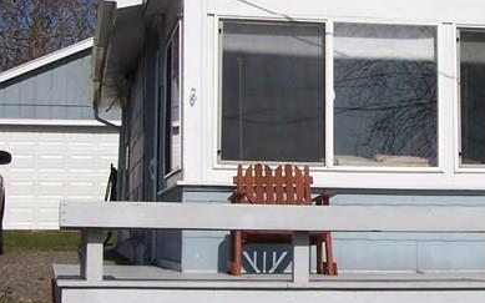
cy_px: 77
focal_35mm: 106
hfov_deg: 19.2
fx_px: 1401
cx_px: 456
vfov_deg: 12.3
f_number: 5.6
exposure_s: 1/800
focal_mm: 6.3
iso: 80
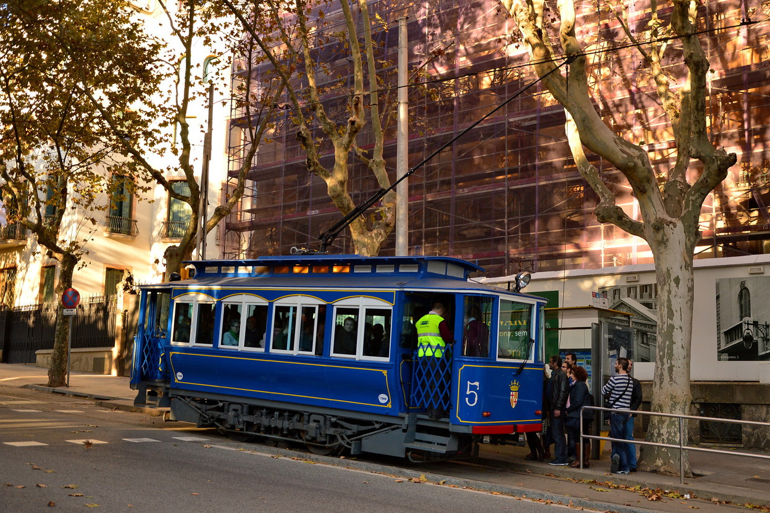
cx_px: 391
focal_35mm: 40
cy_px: 258
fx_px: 855
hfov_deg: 48.5
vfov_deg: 33.4
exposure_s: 1/125
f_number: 4
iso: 200
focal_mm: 26
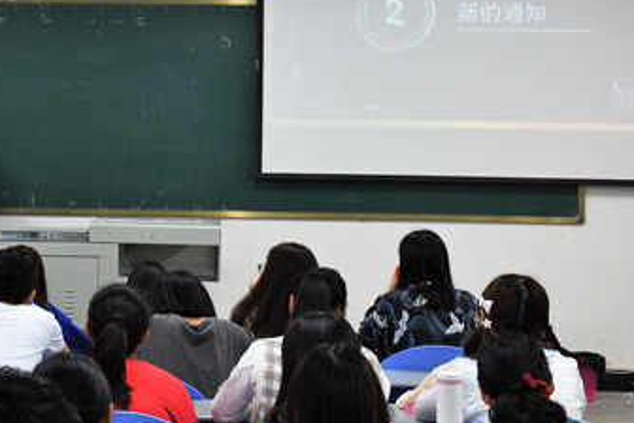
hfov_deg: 20.2
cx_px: 119
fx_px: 1761
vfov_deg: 13.6
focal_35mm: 100
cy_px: 64
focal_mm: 32
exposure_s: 1/25
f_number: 5.6
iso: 500
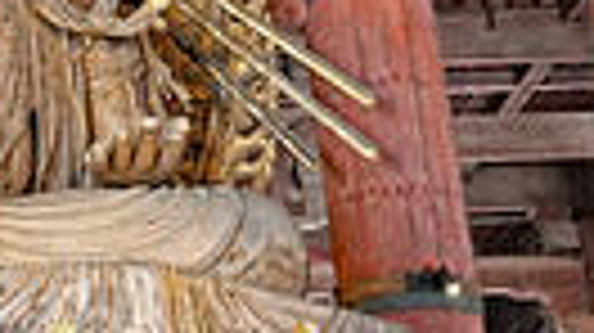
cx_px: -86
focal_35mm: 143
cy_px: -153
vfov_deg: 8.3
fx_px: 2251
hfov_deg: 14.6
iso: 3200
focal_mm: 30
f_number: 4.5
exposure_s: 1/50
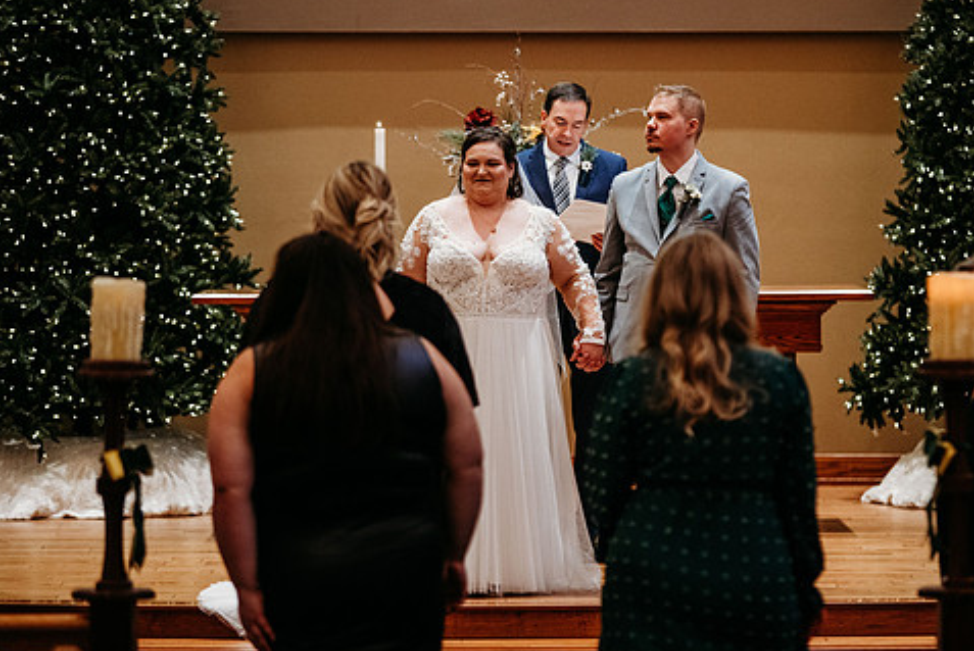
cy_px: 299
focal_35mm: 161
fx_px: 4360
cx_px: 574
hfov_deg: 12.7
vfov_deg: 8.5
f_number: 2.8
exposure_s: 1/250
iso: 2000
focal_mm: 130
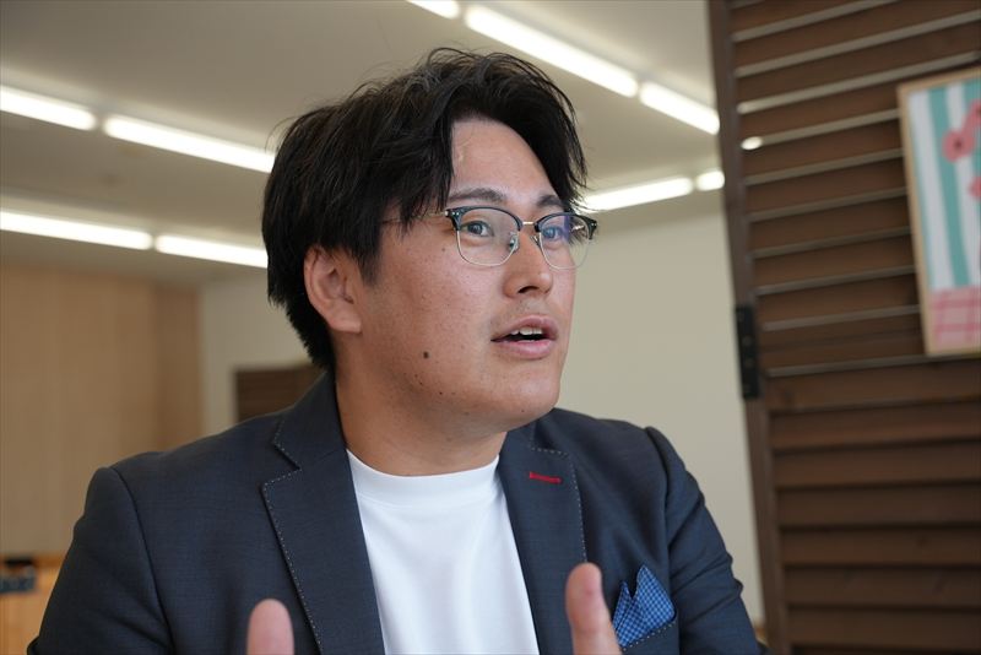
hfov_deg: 42.0
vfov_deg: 28.7
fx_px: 1278
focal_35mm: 47
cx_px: 490
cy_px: 328
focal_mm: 46.9
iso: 1000
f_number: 4
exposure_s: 1/160
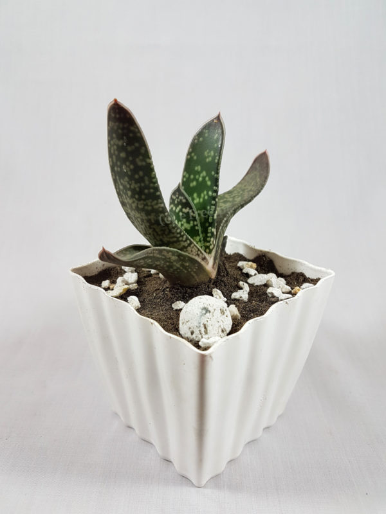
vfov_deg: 67.3
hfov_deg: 53.1
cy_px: 257
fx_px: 387
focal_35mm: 26
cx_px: 193
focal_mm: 4.2
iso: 80
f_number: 1.7
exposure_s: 1/50
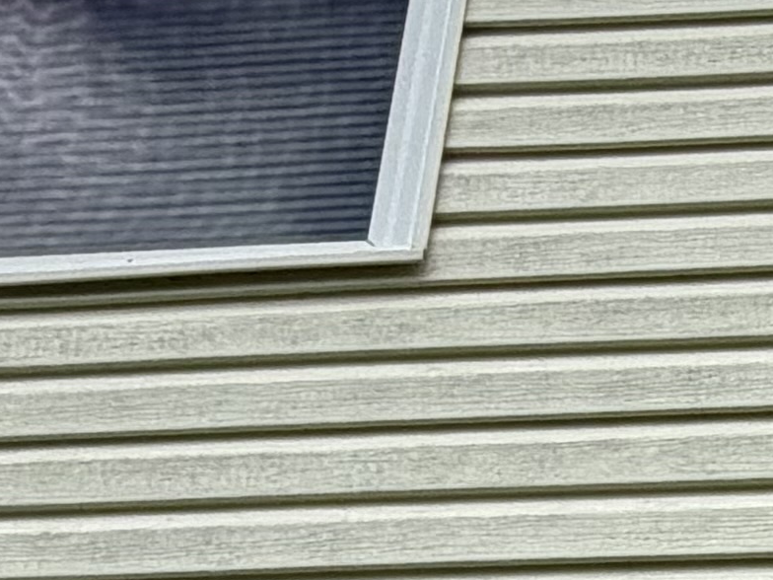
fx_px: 2278
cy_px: 829
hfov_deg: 17.6
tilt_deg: +23.8
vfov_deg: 13.8
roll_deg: -1.2
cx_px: 1106
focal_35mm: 102
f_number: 2.2
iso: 50
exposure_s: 1/502
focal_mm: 2.22
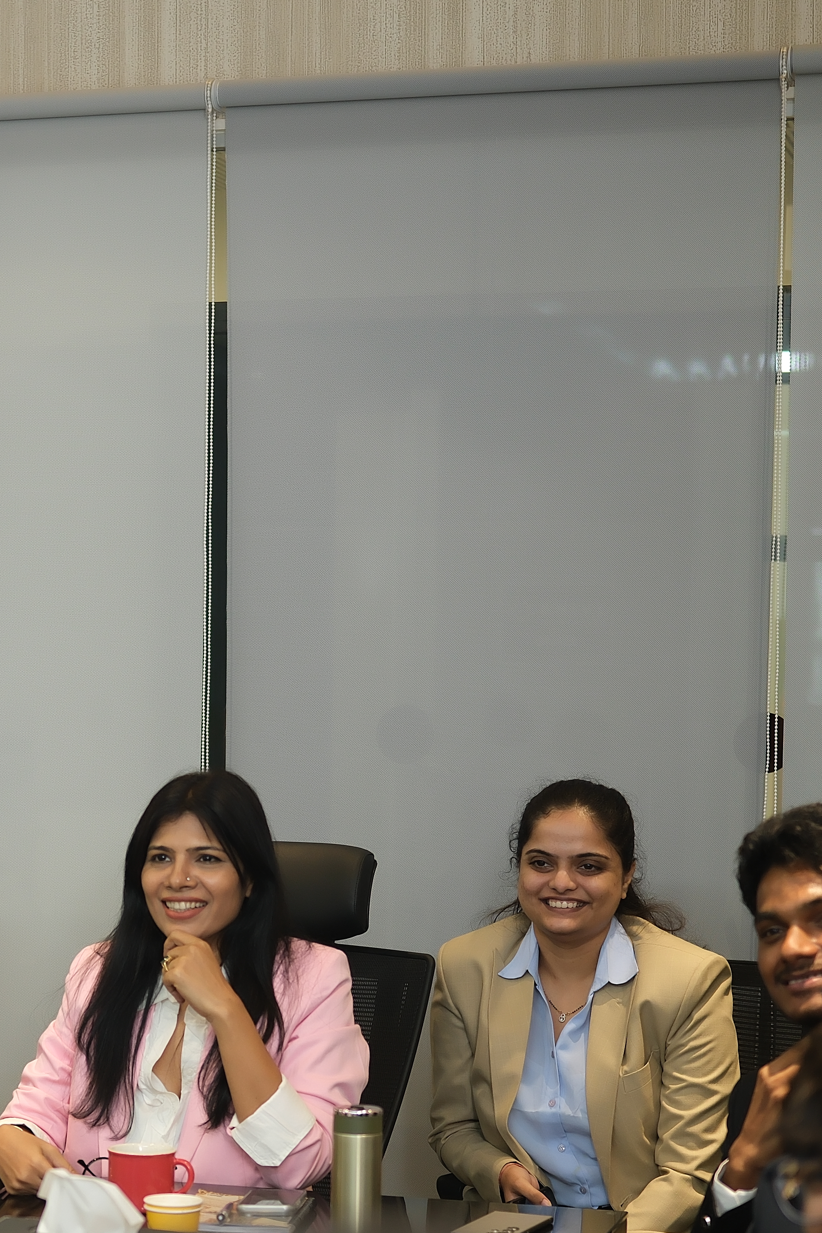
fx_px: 2980
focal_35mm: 87
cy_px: 869
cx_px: -57
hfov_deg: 15.3
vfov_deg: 23.2
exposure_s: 1/125
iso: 200
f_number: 1.2
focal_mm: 27
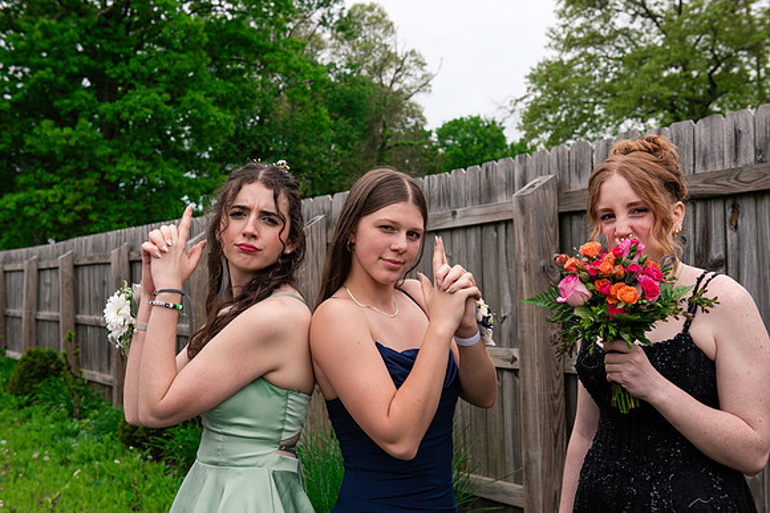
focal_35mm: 52
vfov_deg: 26.0
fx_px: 1112
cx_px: 385
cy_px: 256
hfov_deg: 38.2
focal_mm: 52
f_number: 8
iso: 500
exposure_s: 1/250
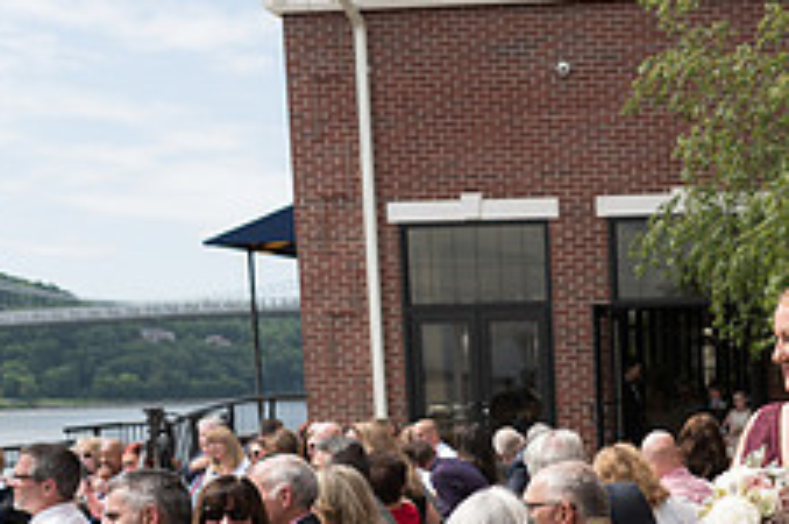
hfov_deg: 26.1
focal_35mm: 72
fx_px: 1576
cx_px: 848
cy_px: 564
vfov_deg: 18.2
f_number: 2.8
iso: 64
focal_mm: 28
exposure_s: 1/1000
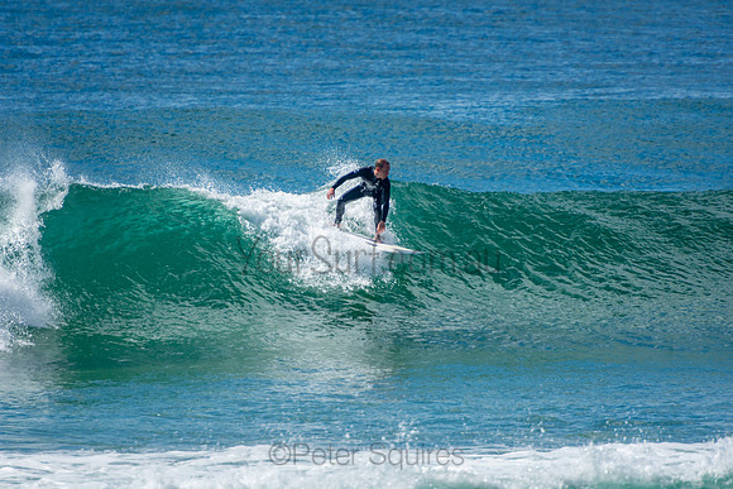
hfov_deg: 3.4
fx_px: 12219
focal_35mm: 600
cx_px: 366
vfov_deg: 2.3
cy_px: 244
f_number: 5.6
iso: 200
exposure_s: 1/1250
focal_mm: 400
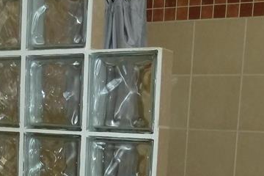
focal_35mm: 74
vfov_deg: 17.0
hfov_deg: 27.3
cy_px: 249
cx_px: 131
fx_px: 543
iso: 200
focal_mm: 4.1
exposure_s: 1/30
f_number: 3.3
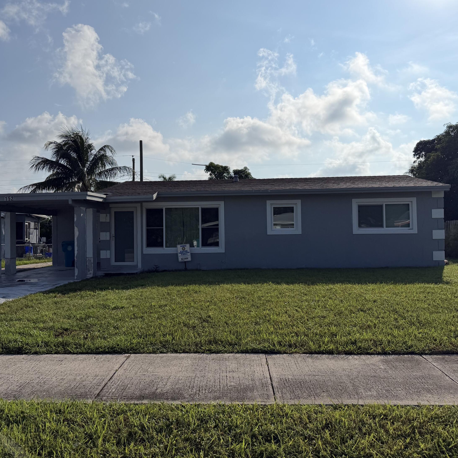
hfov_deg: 55.6
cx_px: 220
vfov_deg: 55.6
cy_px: 225
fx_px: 434
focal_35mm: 29
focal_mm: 6.76
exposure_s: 1/22727
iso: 100
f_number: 1.78
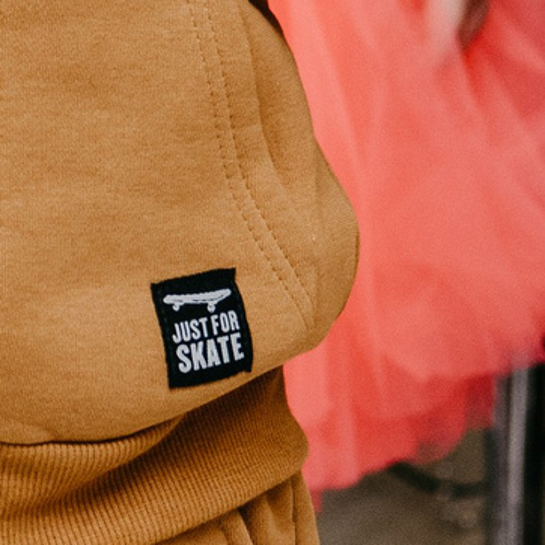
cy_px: -561
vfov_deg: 3.7
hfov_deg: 3.8
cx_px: -70
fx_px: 8283
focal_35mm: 465
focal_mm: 65
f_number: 4.5
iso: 320
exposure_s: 1/160
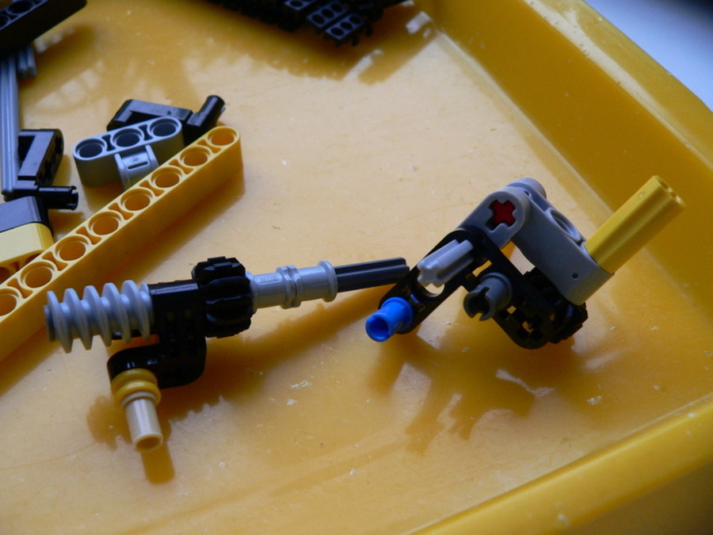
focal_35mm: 36
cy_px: 268
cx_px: 356
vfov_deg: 39.7
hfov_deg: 51.4
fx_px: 742
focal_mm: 6
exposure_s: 1/40
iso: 200
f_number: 2.8
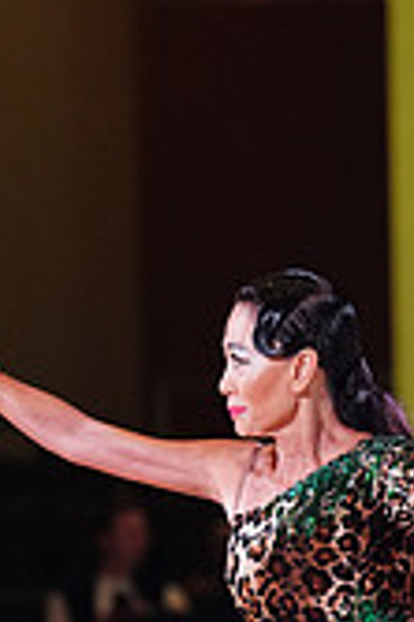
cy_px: 816
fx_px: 8124
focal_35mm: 470
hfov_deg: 2.9
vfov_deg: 4.4
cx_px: -35
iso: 2000
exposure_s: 1/400
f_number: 2.8
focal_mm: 135
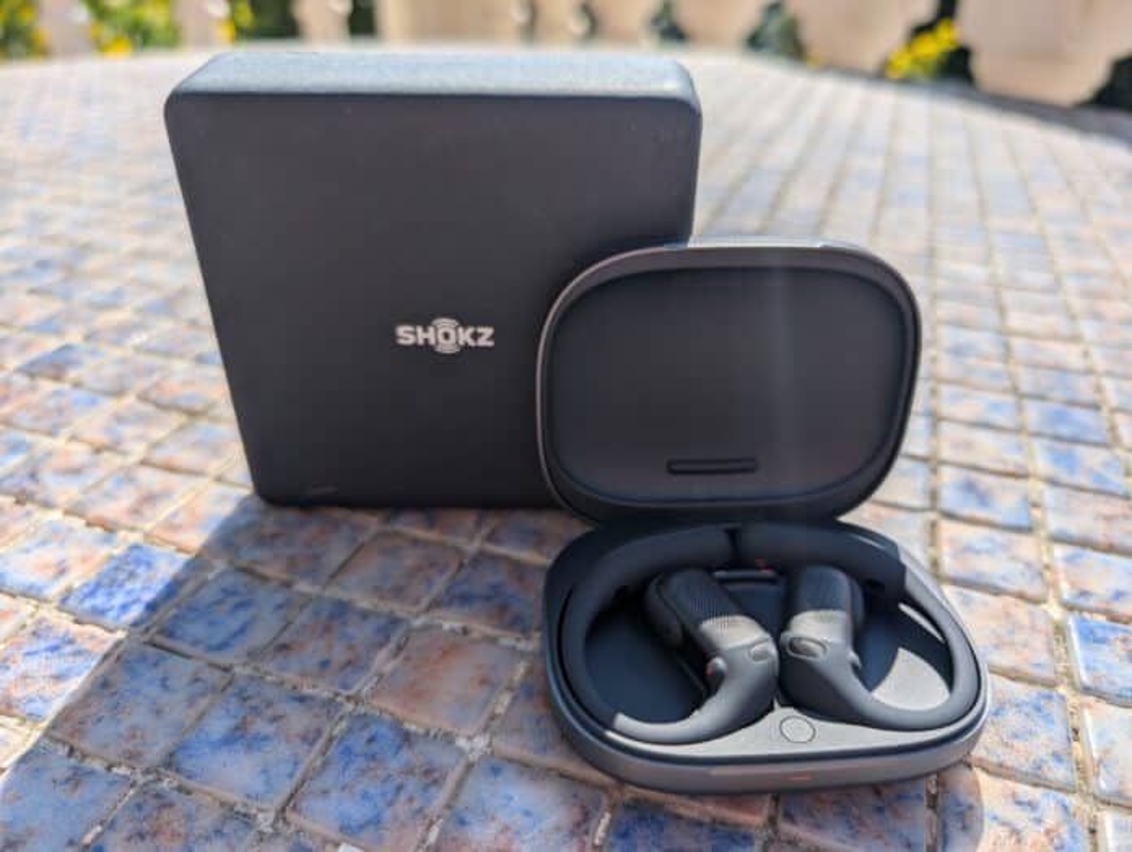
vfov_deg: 56.9
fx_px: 786
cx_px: 566
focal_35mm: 24
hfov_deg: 71.5
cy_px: 426
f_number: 1.68
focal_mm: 6.9
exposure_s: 1/5291
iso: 19
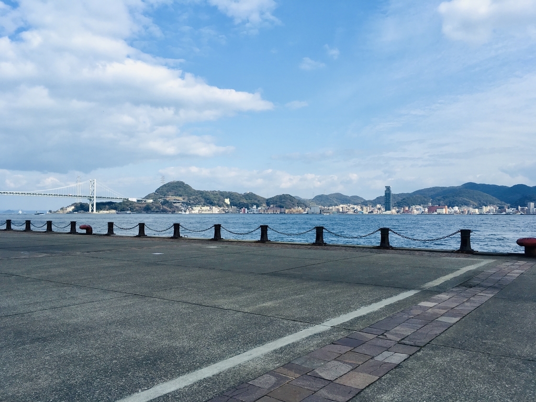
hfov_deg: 61.7
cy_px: 201
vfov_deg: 48.2
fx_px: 449
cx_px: 268
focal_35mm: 29
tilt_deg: +0.8
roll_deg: -2.0
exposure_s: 1/1451
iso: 25
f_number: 2.2
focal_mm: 4.15
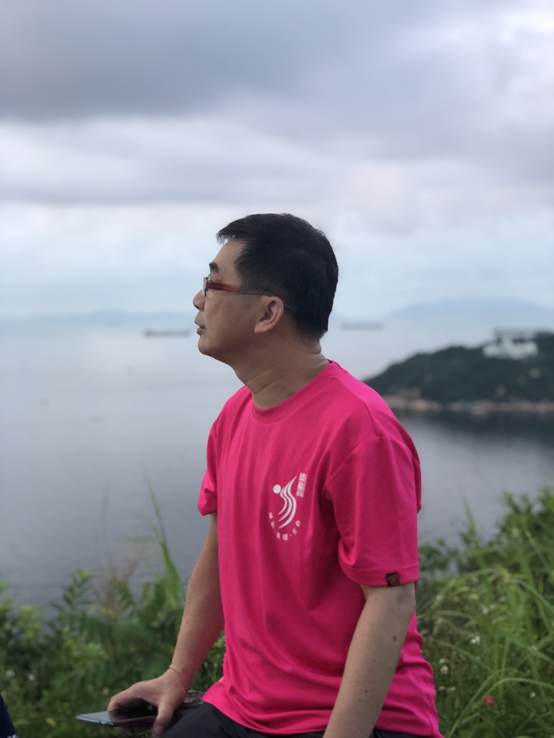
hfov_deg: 25.7
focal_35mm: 57
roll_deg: +0.8
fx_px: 1216
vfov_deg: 33.8
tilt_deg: -2.4
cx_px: 277
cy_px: 369
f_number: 2.8
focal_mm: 6.6
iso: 64
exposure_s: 1/30
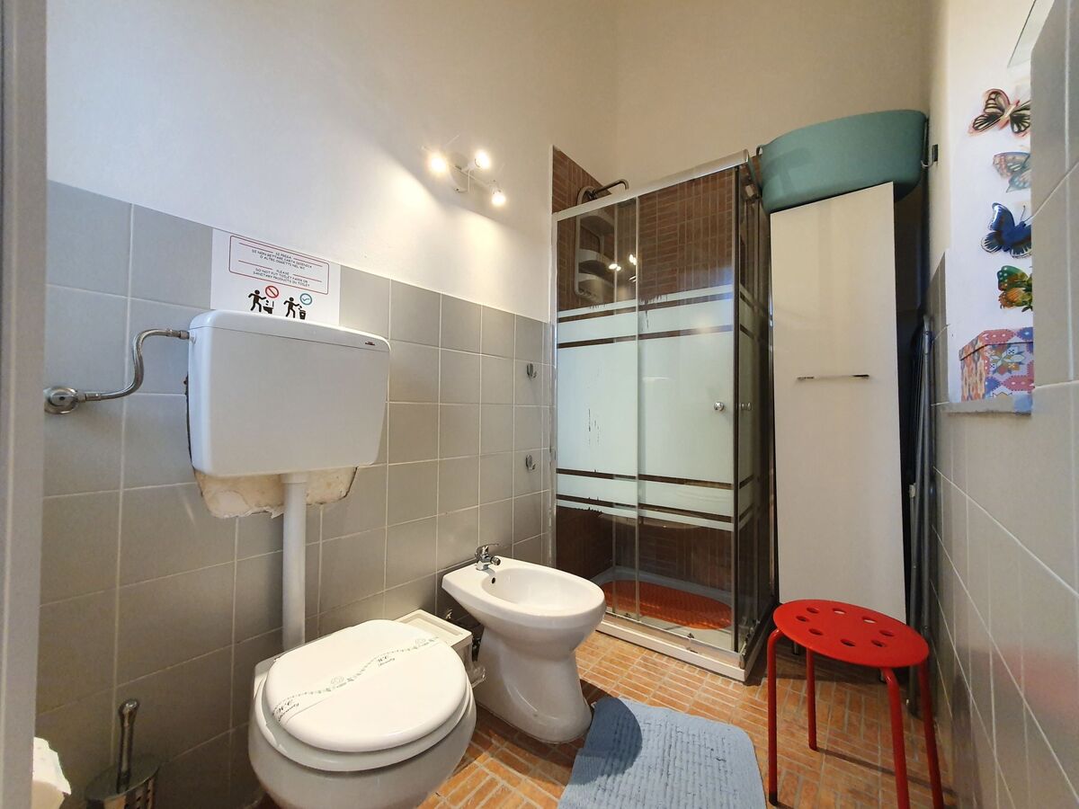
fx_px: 405
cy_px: 404
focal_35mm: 13
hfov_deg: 106.2
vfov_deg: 89.9
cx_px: 540
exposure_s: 1/50
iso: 400
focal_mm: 1.8
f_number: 2.2
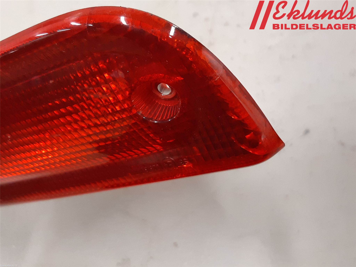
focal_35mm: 26
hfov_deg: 67.3
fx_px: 267
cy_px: 134
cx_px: 178
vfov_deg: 53.1
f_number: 1.7
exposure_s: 1/40
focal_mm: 3.93
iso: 200
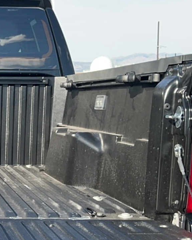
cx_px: -66
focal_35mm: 65
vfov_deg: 28.6
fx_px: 462
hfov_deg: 21.1
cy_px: 188
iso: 32
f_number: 1.8
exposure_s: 1/461
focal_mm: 3
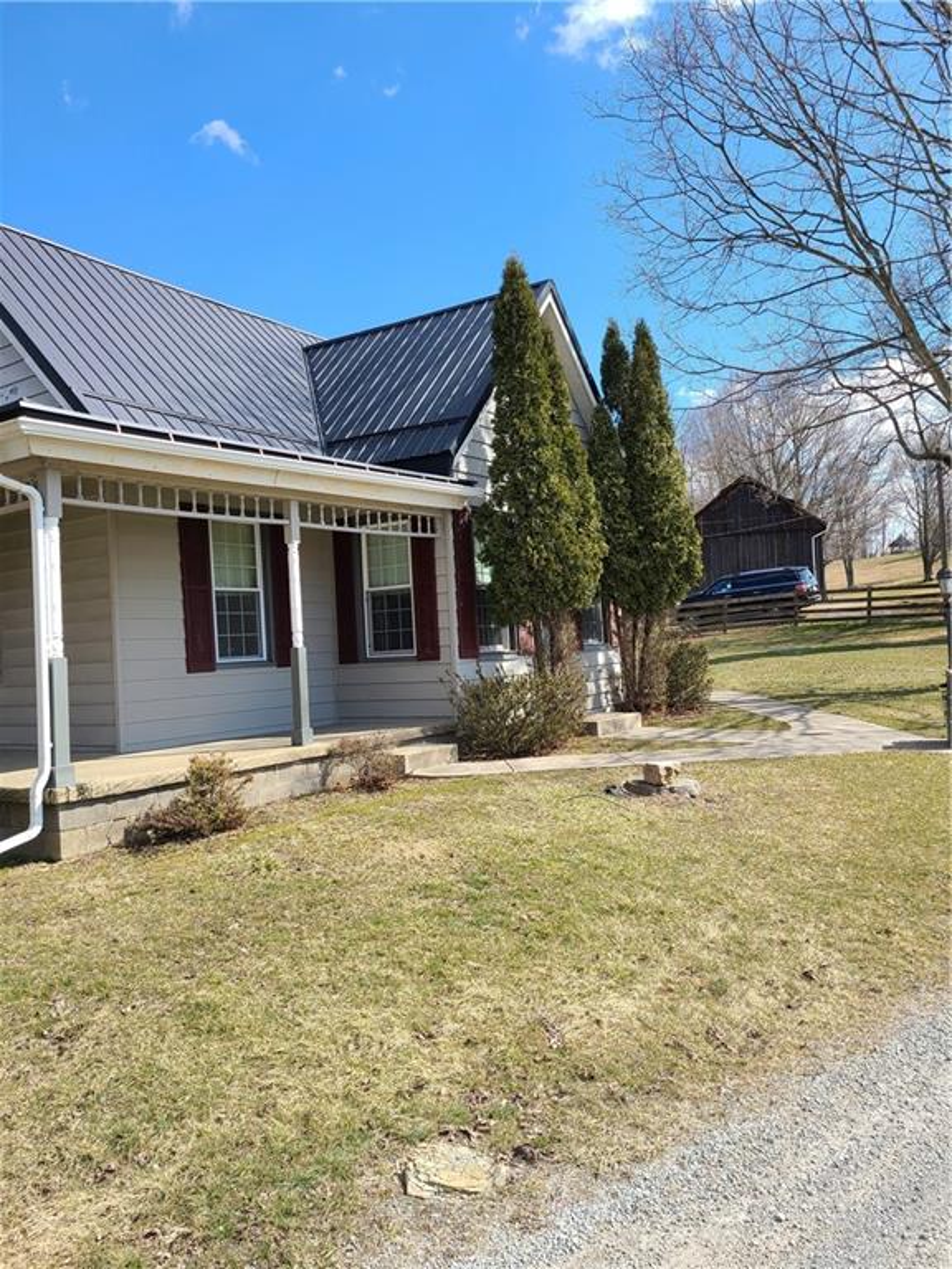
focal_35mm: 26
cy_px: 634
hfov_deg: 53.1
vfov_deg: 67.3
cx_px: 476
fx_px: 953
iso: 40
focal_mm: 5.4
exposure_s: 1/1117
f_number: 1.8
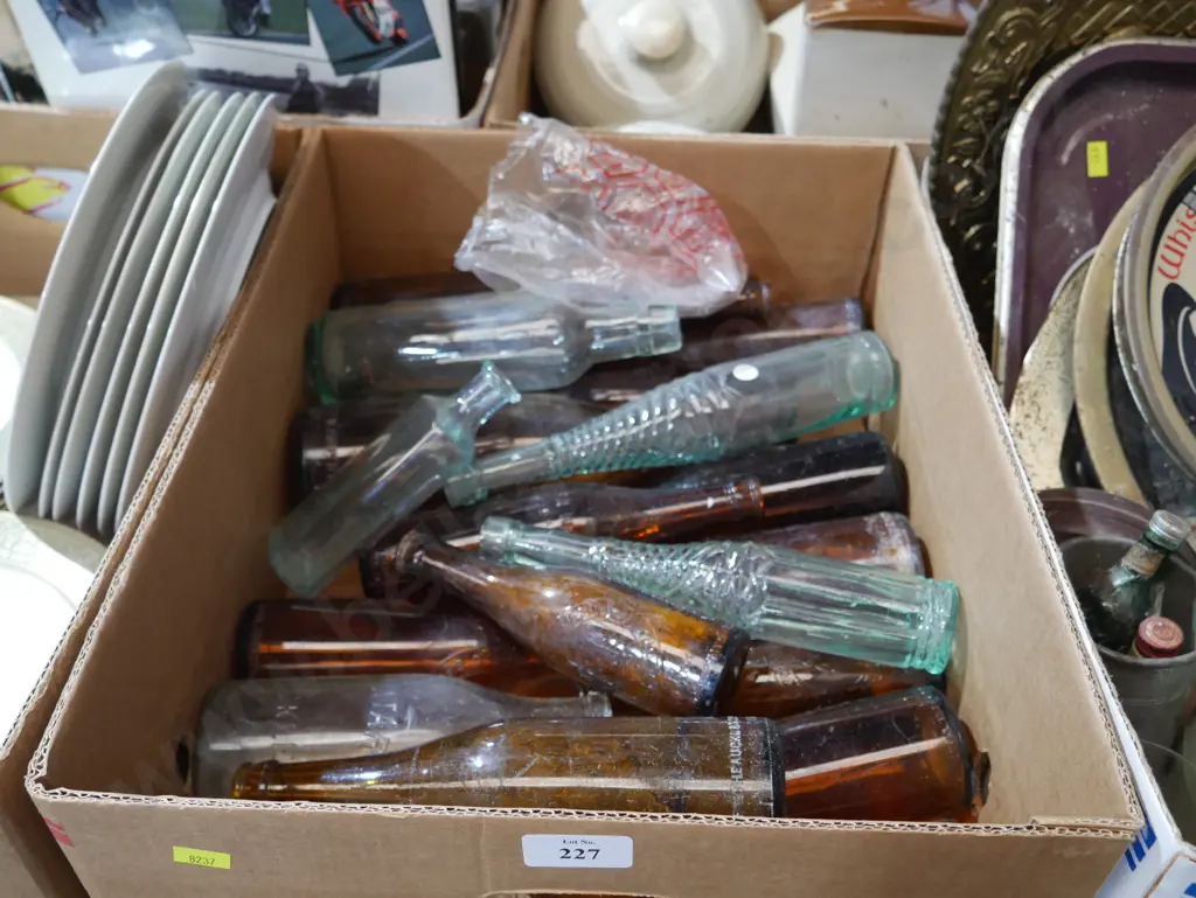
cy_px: 449
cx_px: 598
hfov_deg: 56.8
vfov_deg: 44.2
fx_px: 1106
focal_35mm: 32
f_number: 3.6
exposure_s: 1/60
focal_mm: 16
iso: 1000
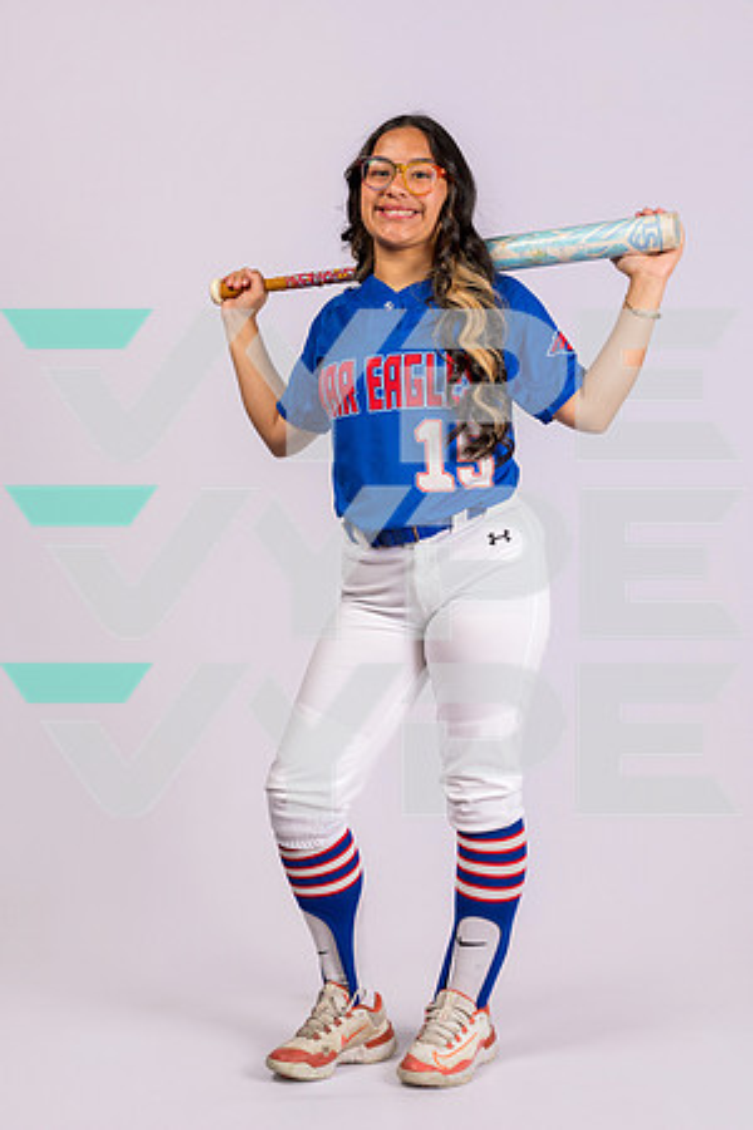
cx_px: 376
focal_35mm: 48
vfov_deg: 41.1
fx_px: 1506
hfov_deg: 28.1
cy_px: 565
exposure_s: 1/250
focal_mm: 48
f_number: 11
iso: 320
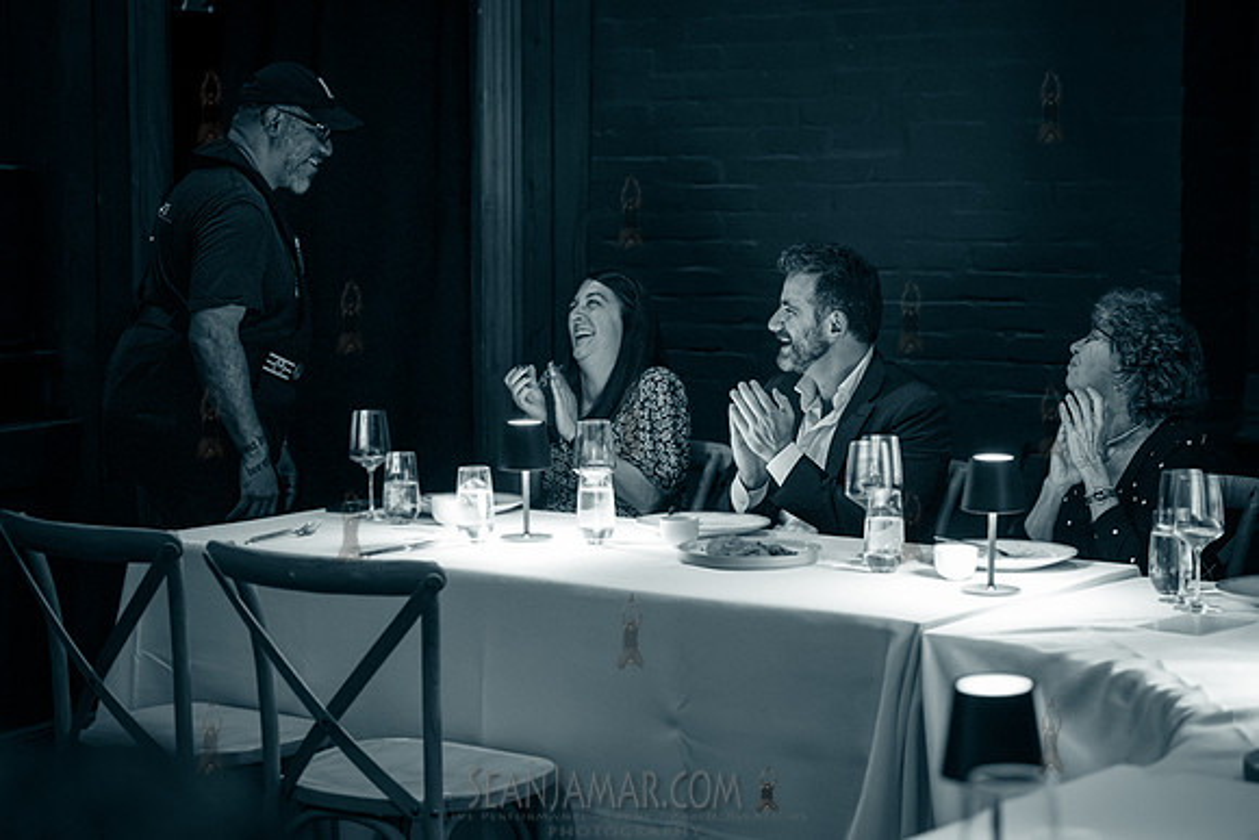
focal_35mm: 76
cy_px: 450
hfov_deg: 26.6
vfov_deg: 18.0
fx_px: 2659
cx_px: 616
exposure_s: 1/160
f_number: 2.8
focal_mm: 70
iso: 16000
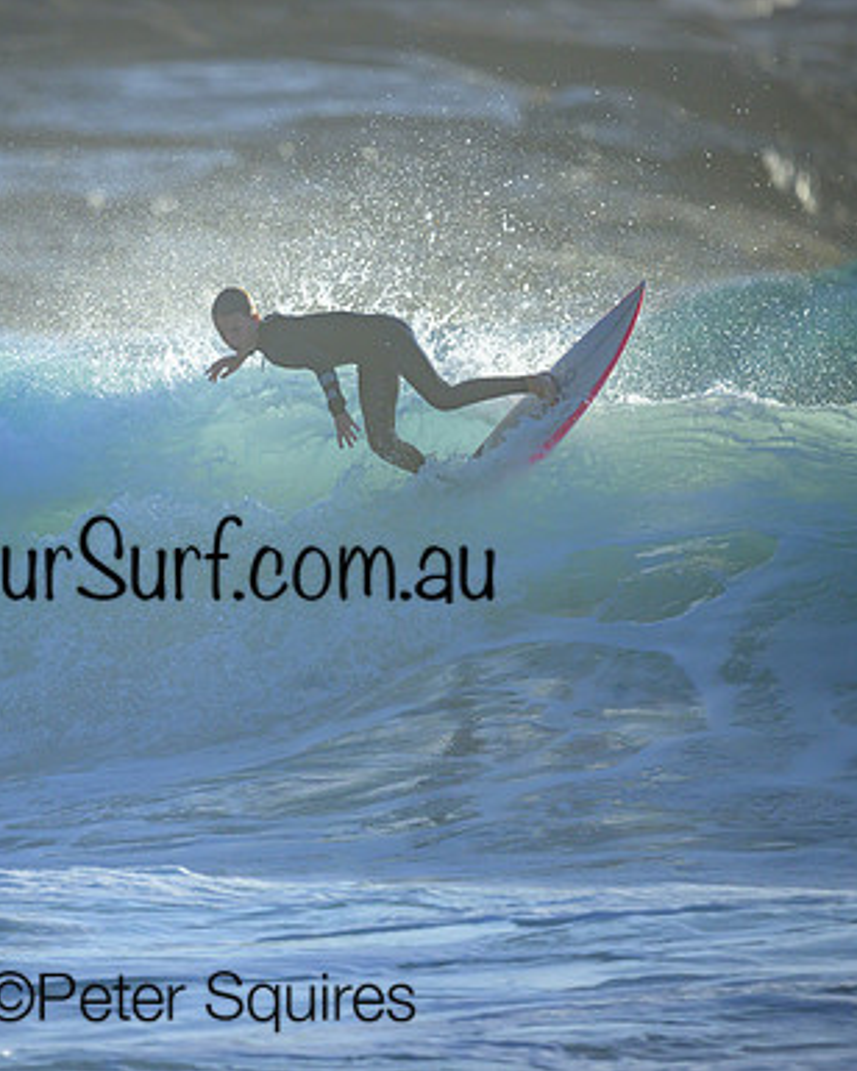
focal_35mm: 1132
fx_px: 35890
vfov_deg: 1.7
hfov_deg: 1.4
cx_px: 200
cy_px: 536
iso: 360
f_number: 6.3
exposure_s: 1/2500
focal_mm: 800
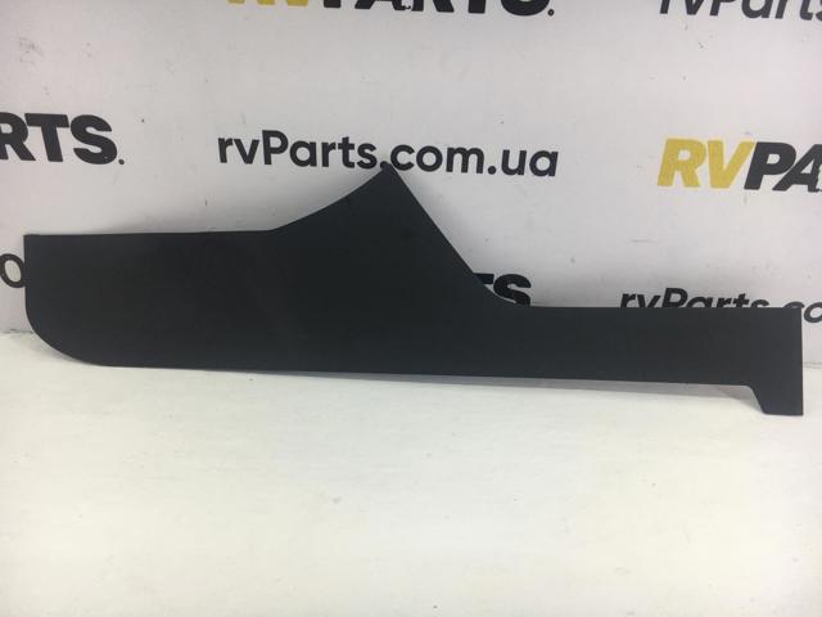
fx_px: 689
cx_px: 411
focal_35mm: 29
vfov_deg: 48.2
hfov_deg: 61.7
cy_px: 308
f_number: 2.2
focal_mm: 4.15
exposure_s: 1/100
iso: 40
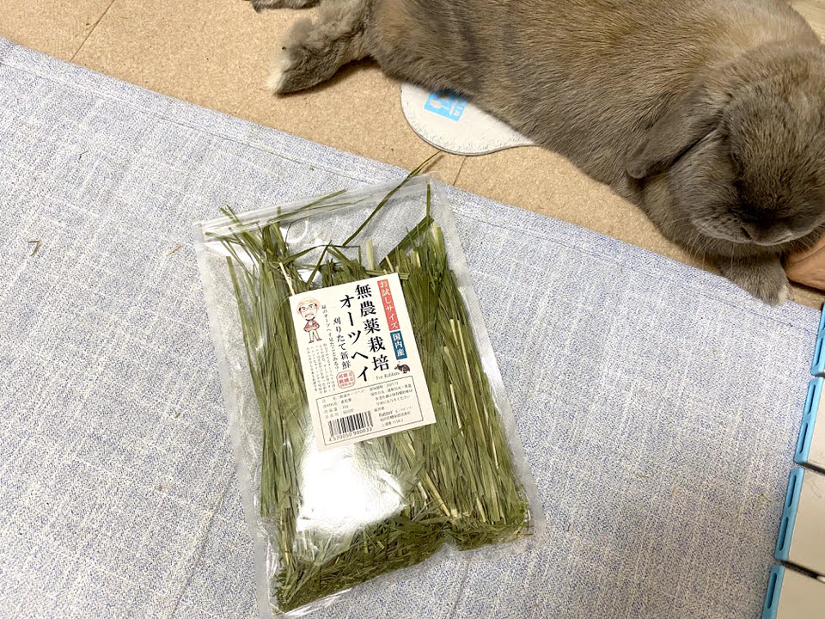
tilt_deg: -71.6
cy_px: 310
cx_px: 412
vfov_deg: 53.1
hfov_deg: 67.3
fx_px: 620
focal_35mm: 26
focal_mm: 4.25
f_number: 1.8
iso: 160
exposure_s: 1/60
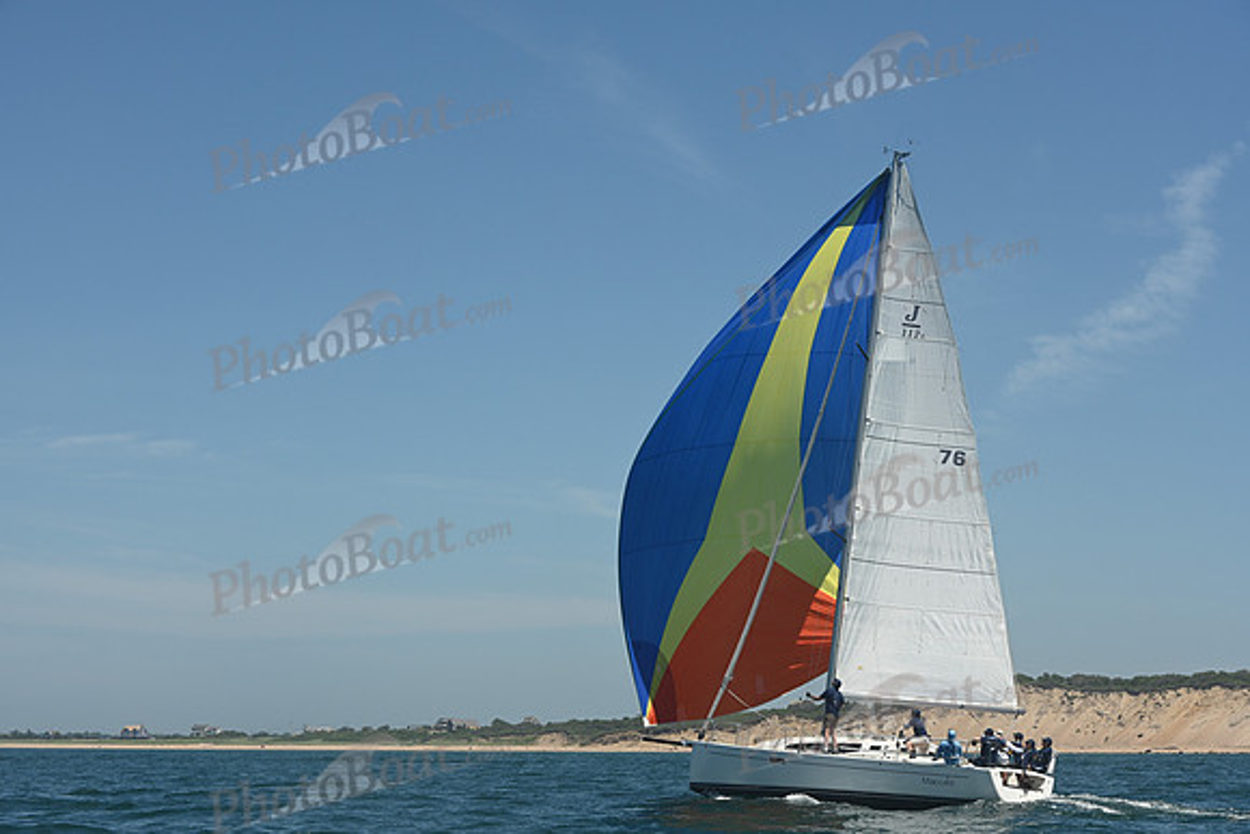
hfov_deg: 28.8
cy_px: 417
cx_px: 625
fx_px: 2431
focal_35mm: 70
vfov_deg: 19.5
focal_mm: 70
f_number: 9
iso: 320
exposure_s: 1/1000
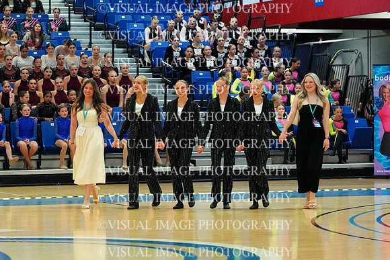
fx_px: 1560
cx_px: 195
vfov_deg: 9.5
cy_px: 130
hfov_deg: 14.2
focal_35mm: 144
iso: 25600
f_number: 4
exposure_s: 1/1000
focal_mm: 96
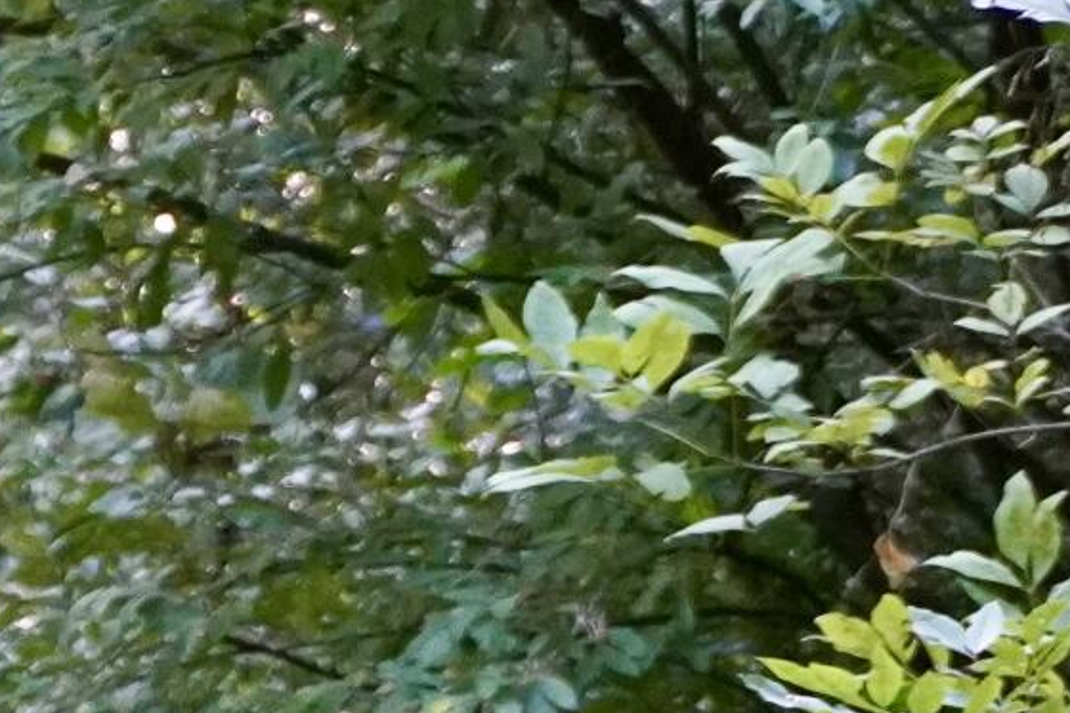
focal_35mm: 1085
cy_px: 1267
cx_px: -613
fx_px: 32228
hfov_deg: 1.9
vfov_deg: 1.3
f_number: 5.6
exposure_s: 1/250
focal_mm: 135
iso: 3200
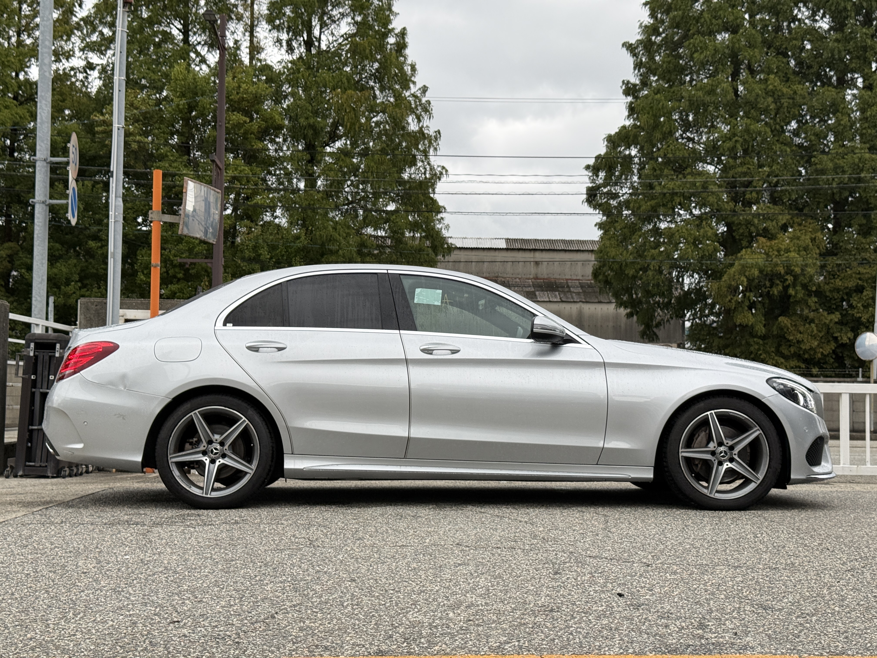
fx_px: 1216
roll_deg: -0.9
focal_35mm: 48
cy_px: 329
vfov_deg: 30.3
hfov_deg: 39.7
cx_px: 438
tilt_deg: +3.3
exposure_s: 1/111
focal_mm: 6.76
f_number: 1.78
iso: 100
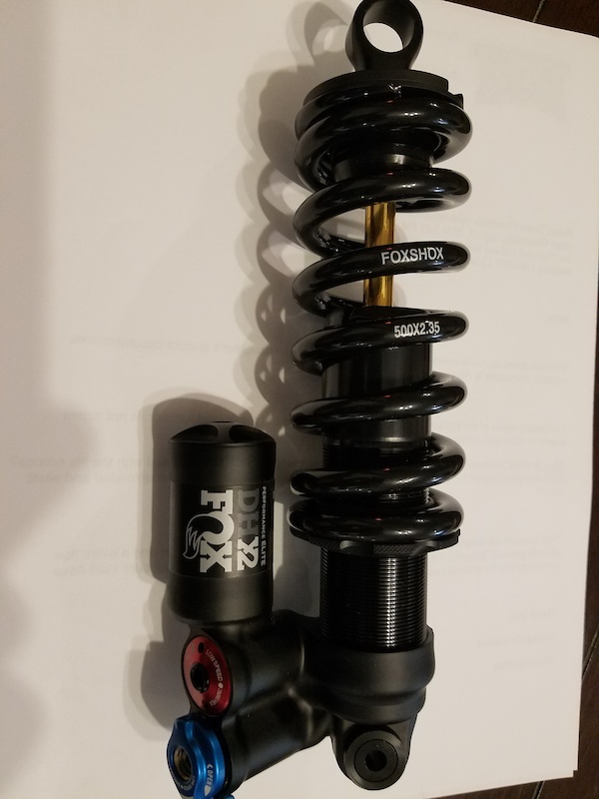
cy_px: 400
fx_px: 600
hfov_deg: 53.1
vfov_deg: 67.3
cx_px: 300
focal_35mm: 26
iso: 200
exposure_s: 1/15
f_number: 1.7
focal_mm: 4.2
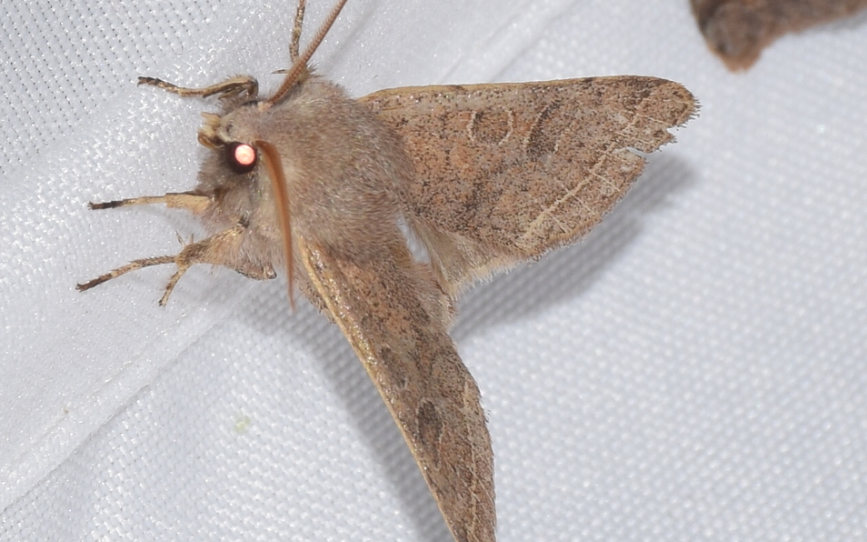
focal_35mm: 215
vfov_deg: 6.1
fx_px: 5080
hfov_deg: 9.8
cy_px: 270
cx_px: 433
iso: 100
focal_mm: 140
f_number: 13
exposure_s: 1/160
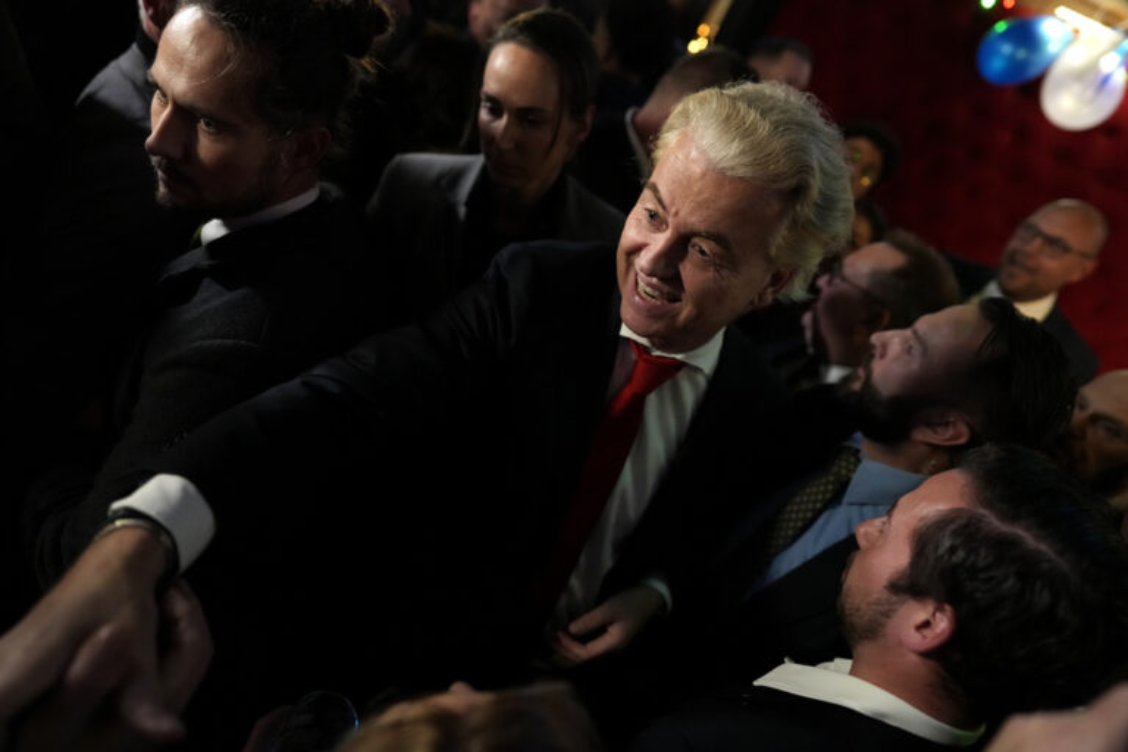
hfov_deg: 73.7
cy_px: 376
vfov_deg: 53.1
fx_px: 752
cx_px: 564
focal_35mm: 24
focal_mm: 24
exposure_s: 1/200
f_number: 1.8
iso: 5000
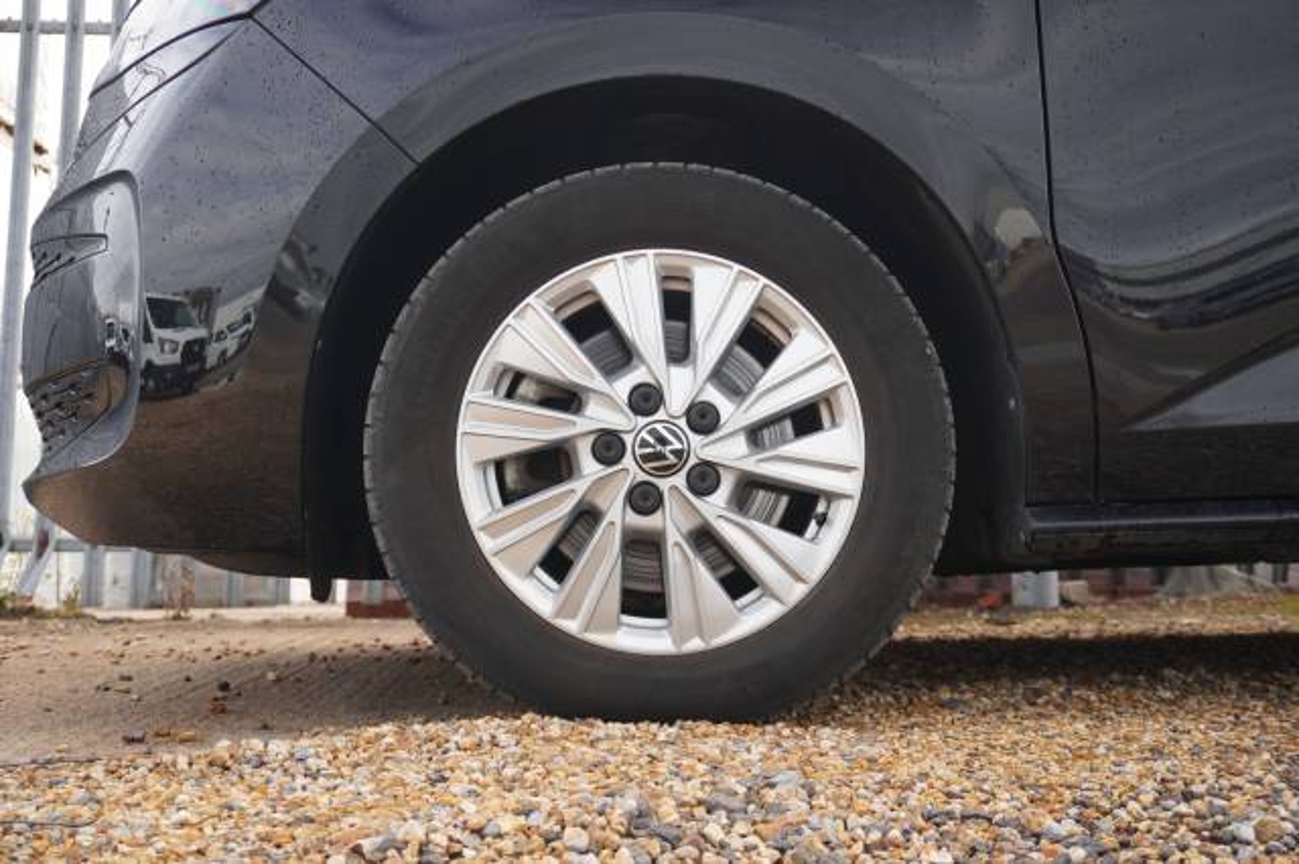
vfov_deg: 34.2
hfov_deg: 49.6
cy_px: 432
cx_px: 650
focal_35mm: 39
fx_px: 1406
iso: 250
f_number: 4.5
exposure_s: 1/200
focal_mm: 26
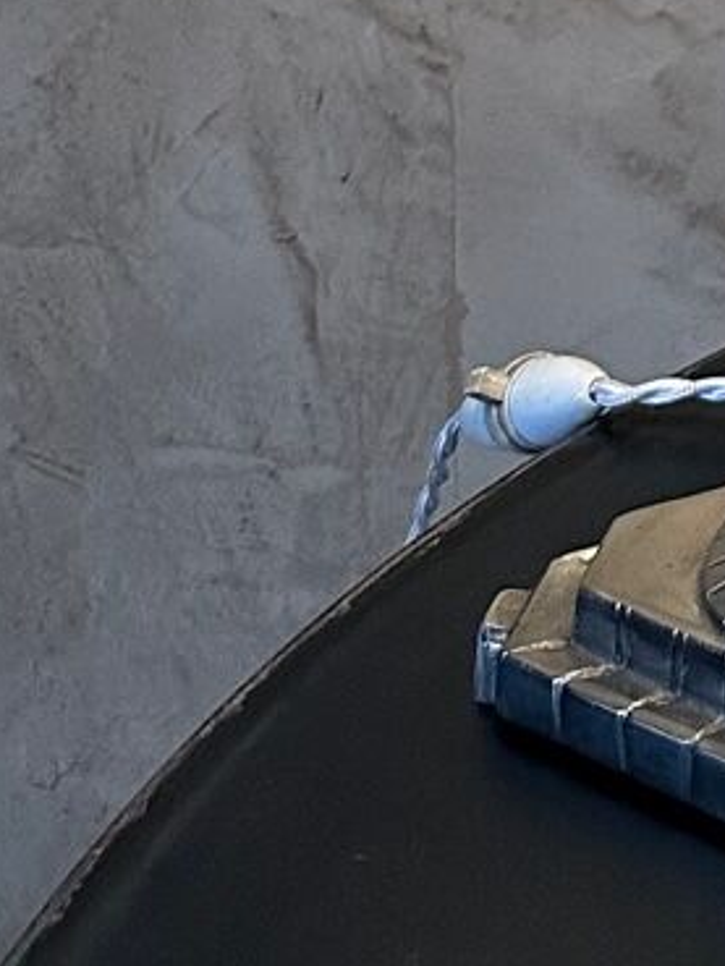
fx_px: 3656
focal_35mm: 131
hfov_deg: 9.8
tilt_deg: -9.7
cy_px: -1251
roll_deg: -0.7
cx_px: 1837
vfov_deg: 12.3
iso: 160
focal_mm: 6.86
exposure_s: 1/121
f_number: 1.78
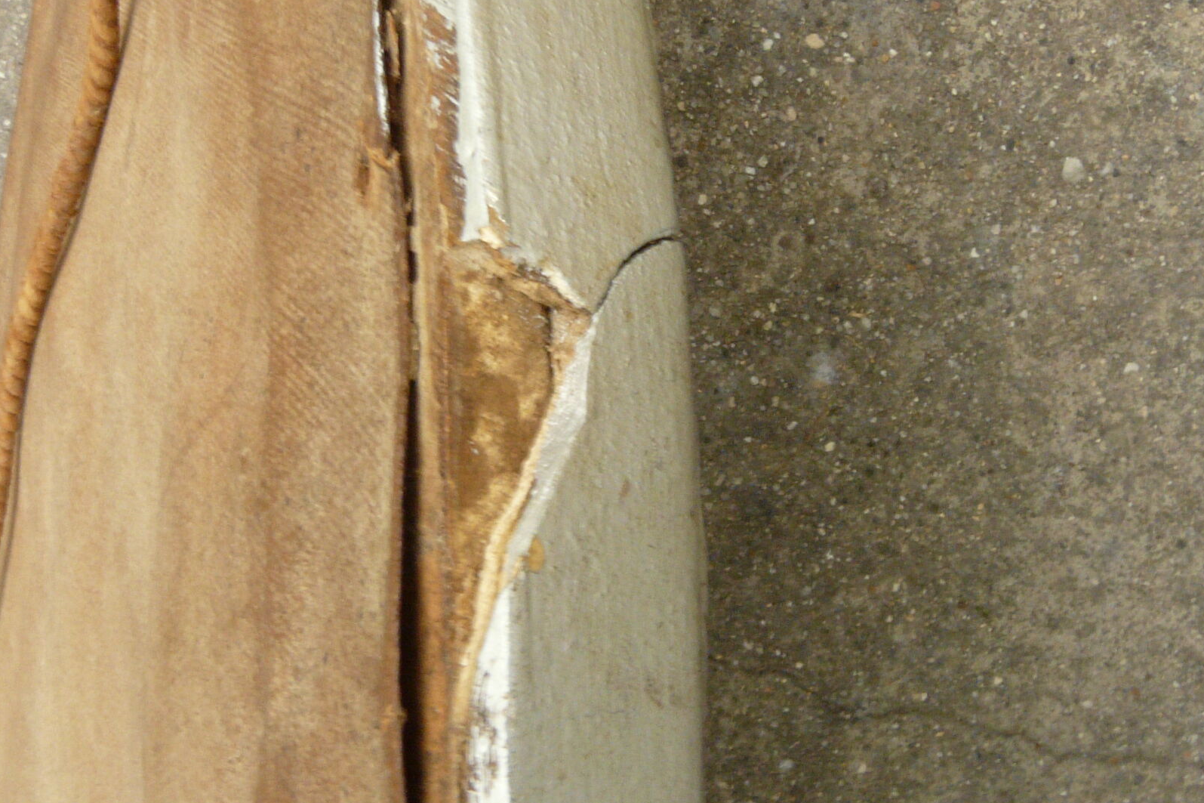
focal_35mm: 48
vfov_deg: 28.0
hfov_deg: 41.1
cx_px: 602
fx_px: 1605
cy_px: 355
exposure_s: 1/20
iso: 200
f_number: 8
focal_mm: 4.7
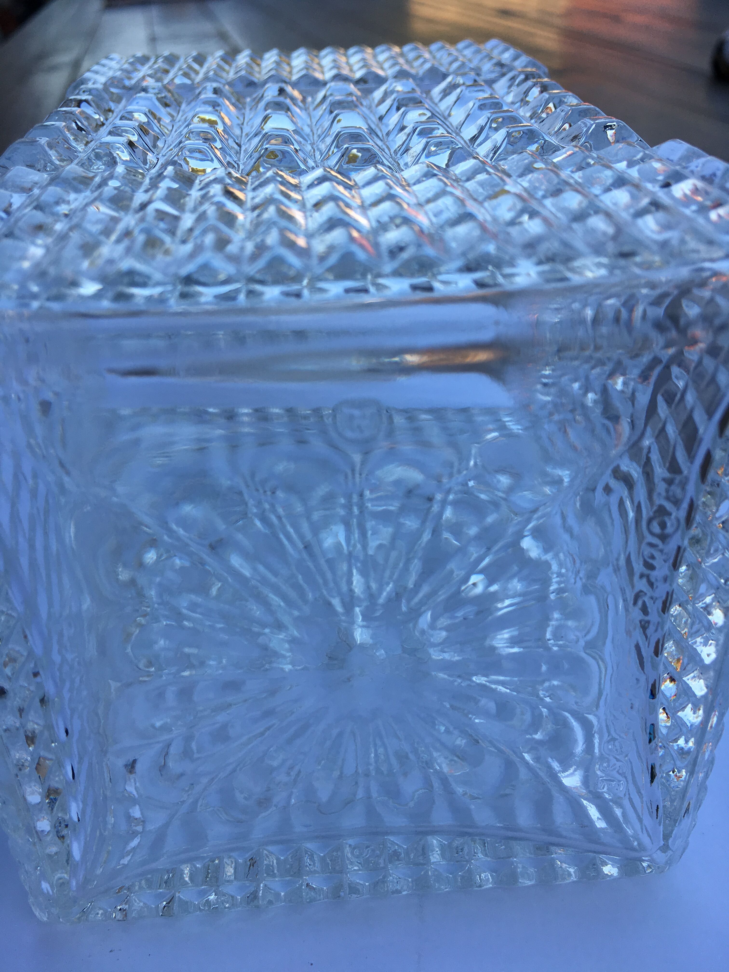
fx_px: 814
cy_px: 486
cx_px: 364
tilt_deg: -31.8
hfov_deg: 48.2
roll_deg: +1.5
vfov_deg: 61.7
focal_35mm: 29
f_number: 2.2
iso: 25
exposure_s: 1/422
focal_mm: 4.15
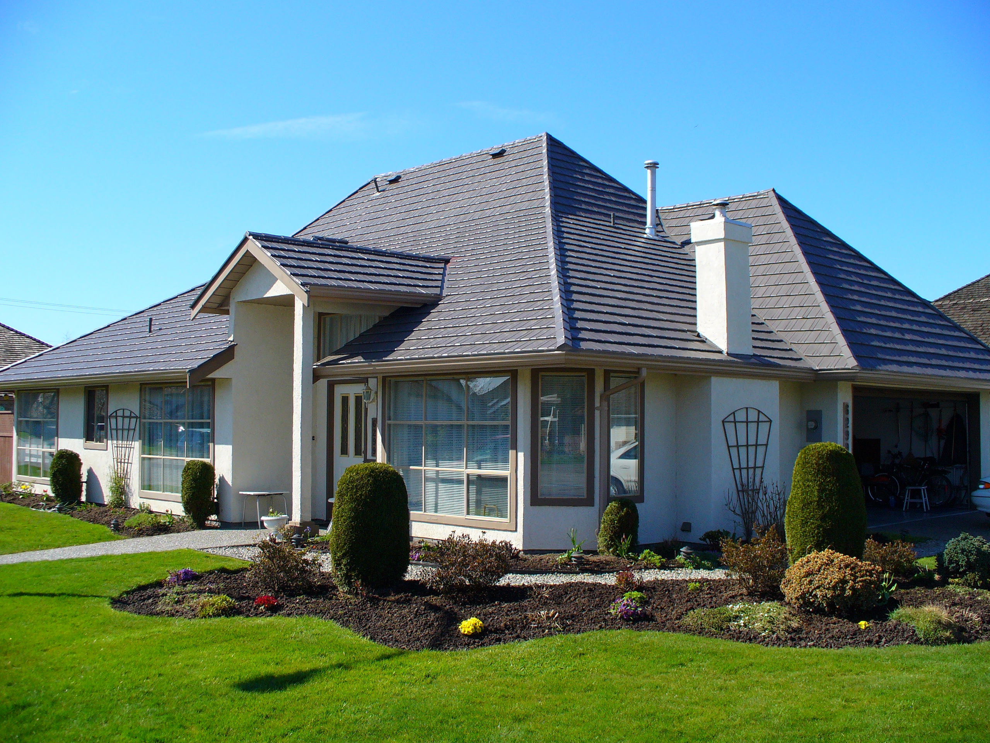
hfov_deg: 50.1
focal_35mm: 37
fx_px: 1058
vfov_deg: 38.7
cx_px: 495
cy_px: 372
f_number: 5.6
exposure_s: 1/250
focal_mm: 6.1
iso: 80
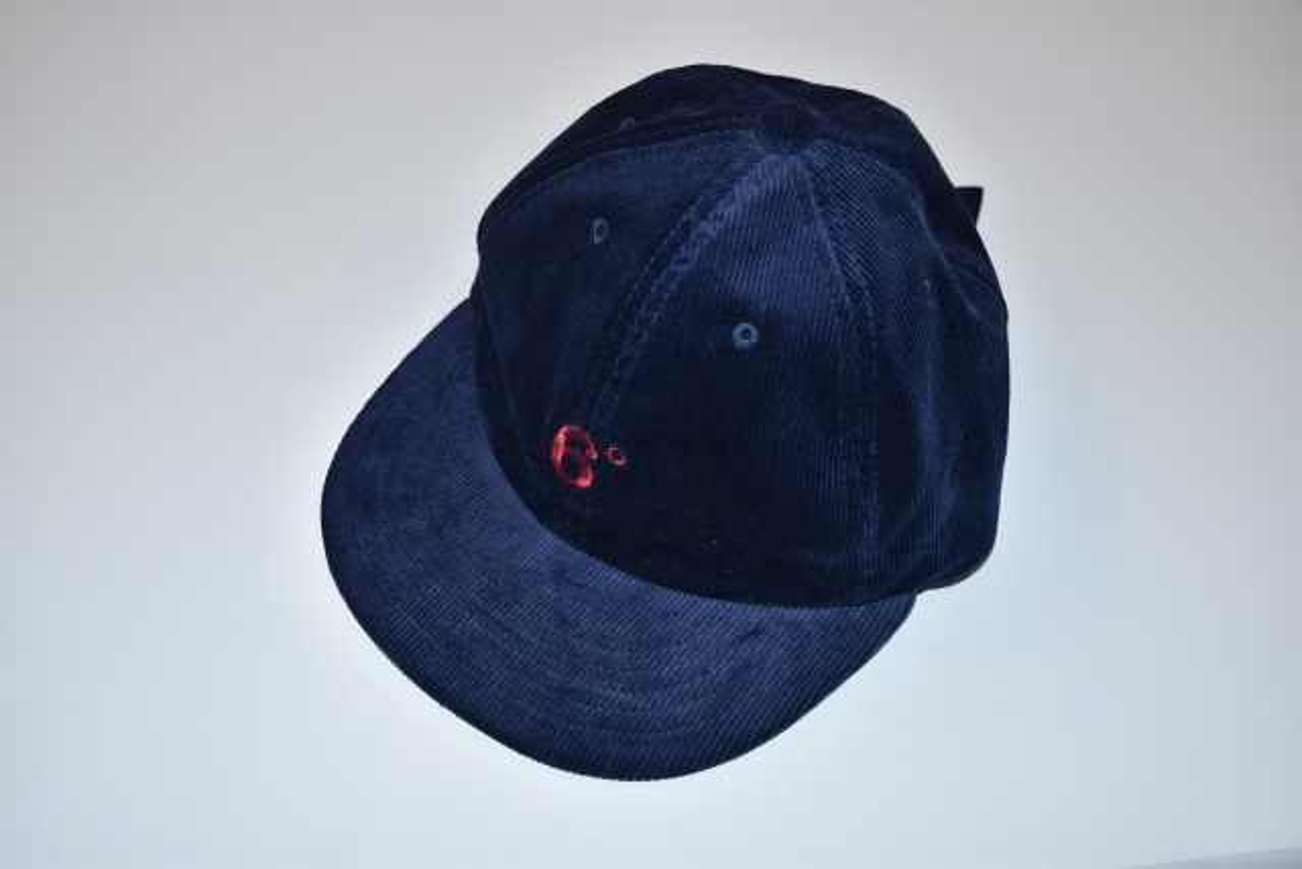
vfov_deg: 34.2
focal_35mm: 39
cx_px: 651
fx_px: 1411
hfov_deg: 49.5
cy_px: 434
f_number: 4
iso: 200
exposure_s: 1/60
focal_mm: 26
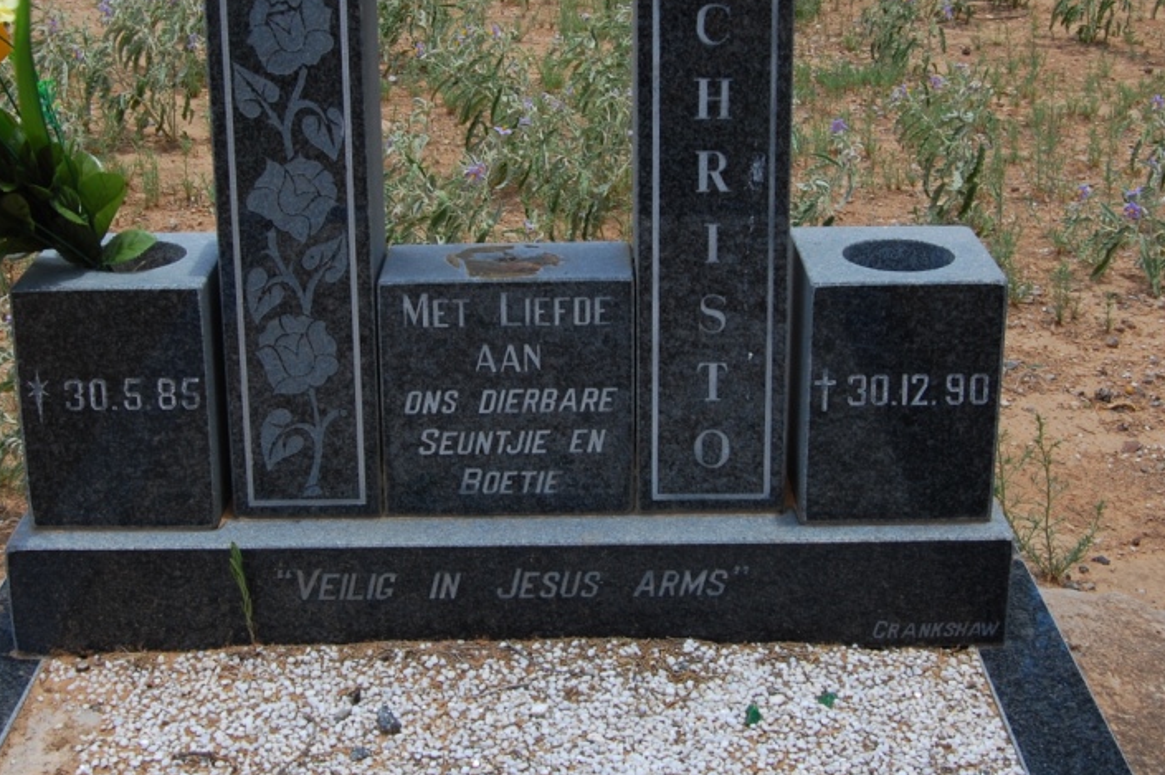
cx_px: 532
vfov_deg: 22.1
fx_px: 1973
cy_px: 224
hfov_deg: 32.9
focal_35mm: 61
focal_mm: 28
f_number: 14
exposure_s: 1/60
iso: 200
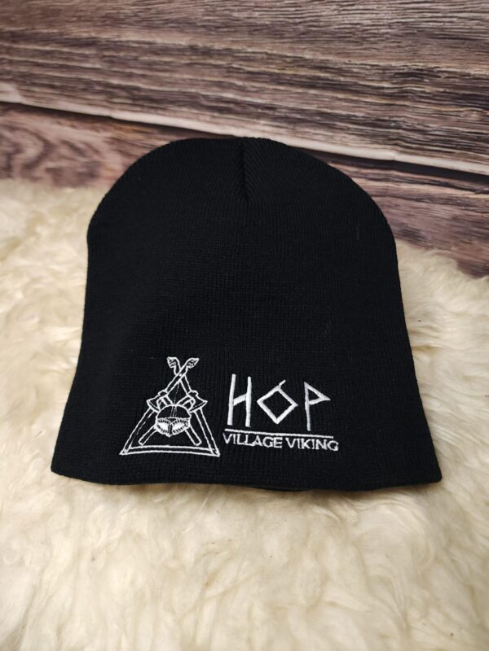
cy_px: 326
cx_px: 244
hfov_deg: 58.9
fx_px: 433
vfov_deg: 73.9
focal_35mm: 23
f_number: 1.8
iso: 320
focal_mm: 6.4
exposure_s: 1/40
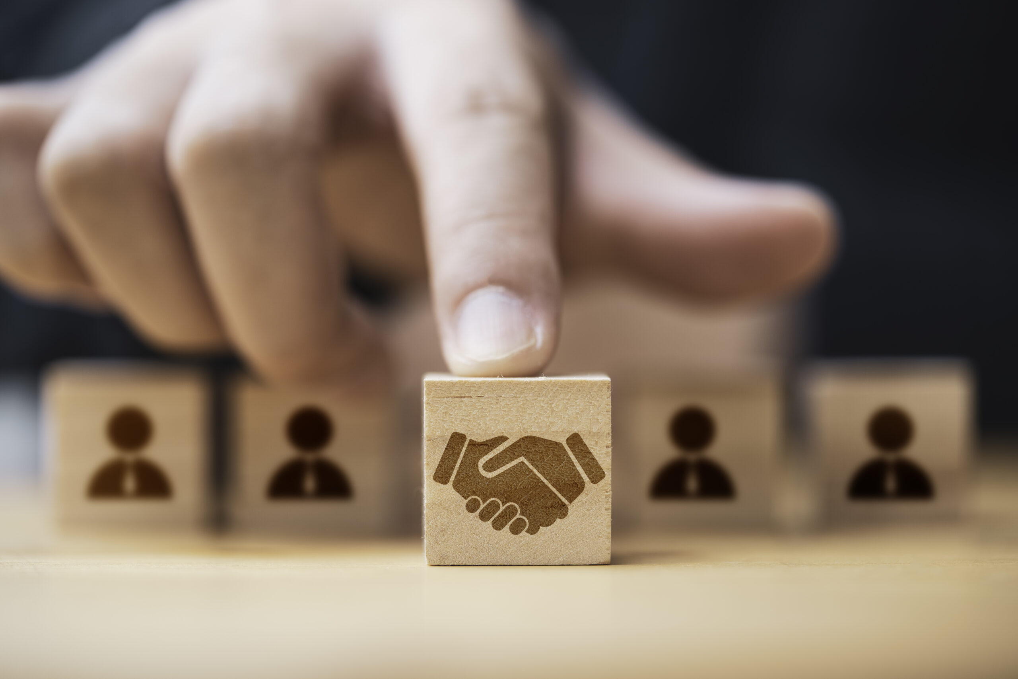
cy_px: 340
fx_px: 2545
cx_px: 509
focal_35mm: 90
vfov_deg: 15.2
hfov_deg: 22.6
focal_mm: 90
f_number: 2.8
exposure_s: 1/250
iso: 100
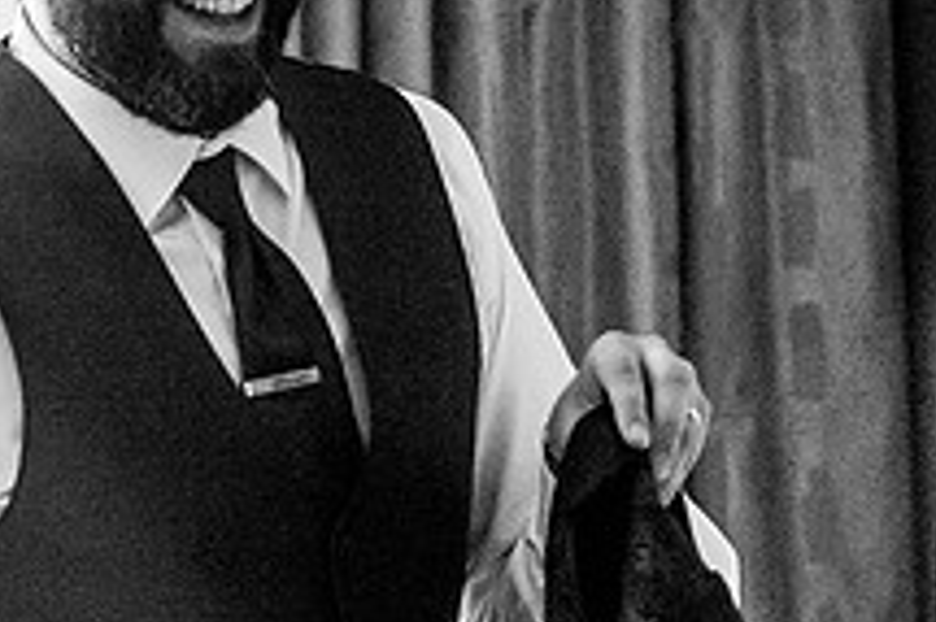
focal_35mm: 283
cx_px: 196
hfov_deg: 7.3
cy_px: 252
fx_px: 7352
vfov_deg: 4.8
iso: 2000
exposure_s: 1/500
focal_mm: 105
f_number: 4
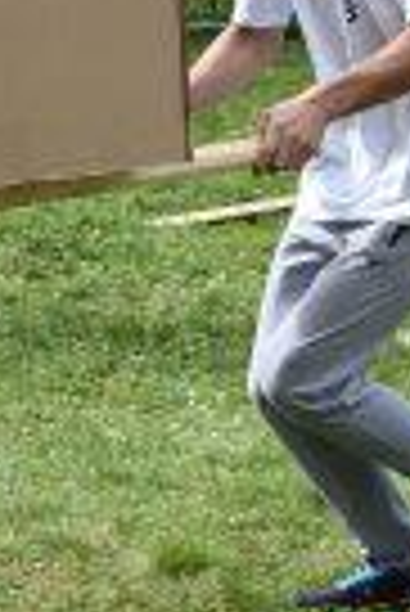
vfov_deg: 7.6
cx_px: -752
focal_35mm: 271
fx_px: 4617
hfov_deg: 4.9
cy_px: 209
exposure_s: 1/500
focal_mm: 24
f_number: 8
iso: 320
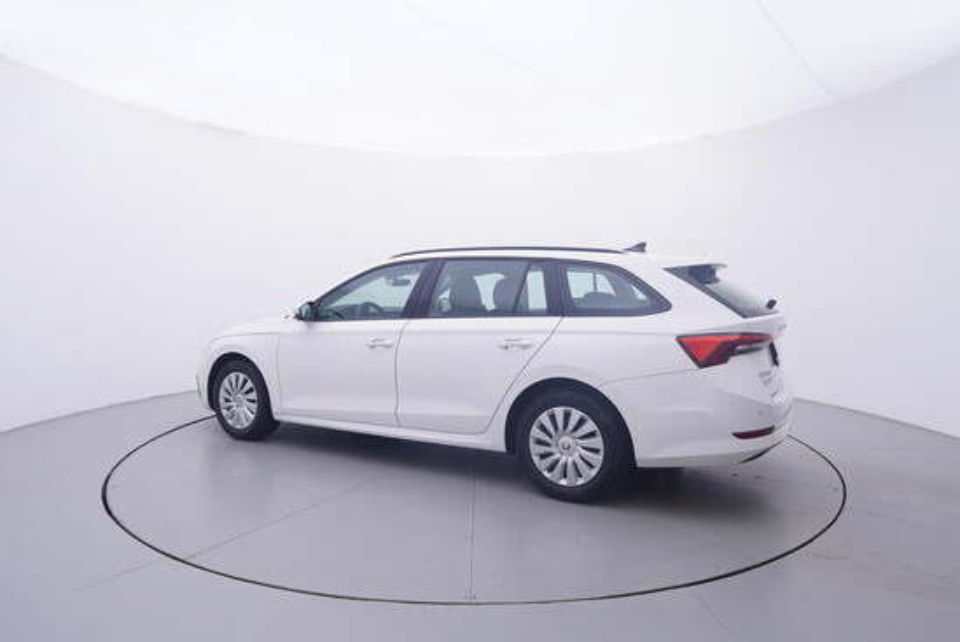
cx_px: 480
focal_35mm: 22
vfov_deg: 56.2
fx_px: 600
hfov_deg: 77.3
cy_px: 321
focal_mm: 15
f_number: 5
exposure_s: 1/80
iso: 200
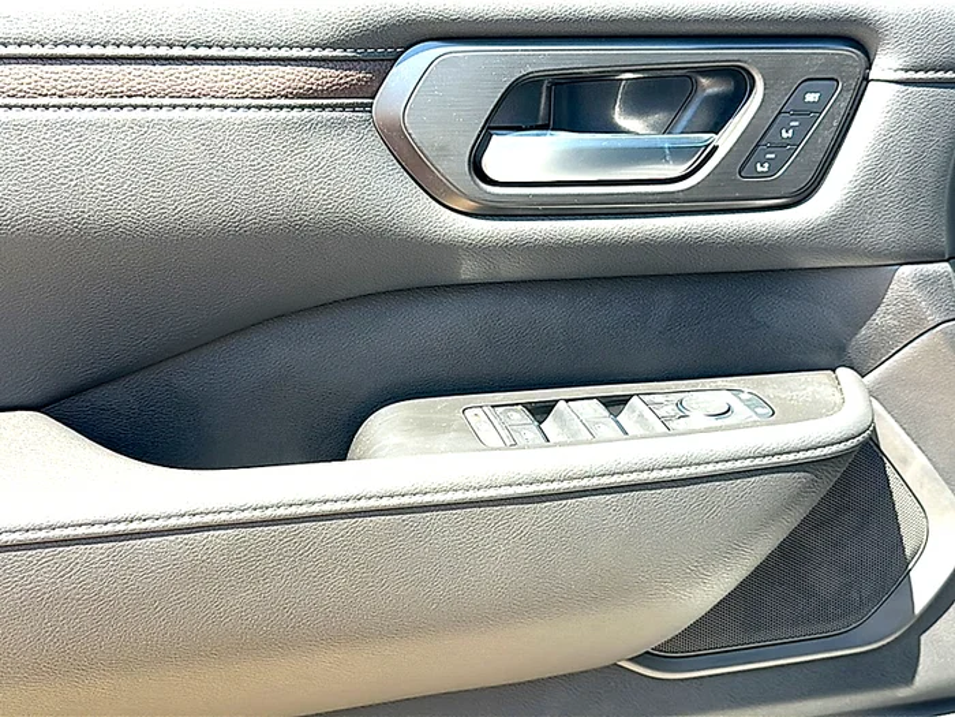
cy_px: 358
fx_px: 1076
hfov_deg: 47.9
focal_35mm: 39
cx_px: 478
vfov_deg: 36.8
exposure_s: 1/541
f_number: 1.78
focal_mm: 6.86
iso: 80
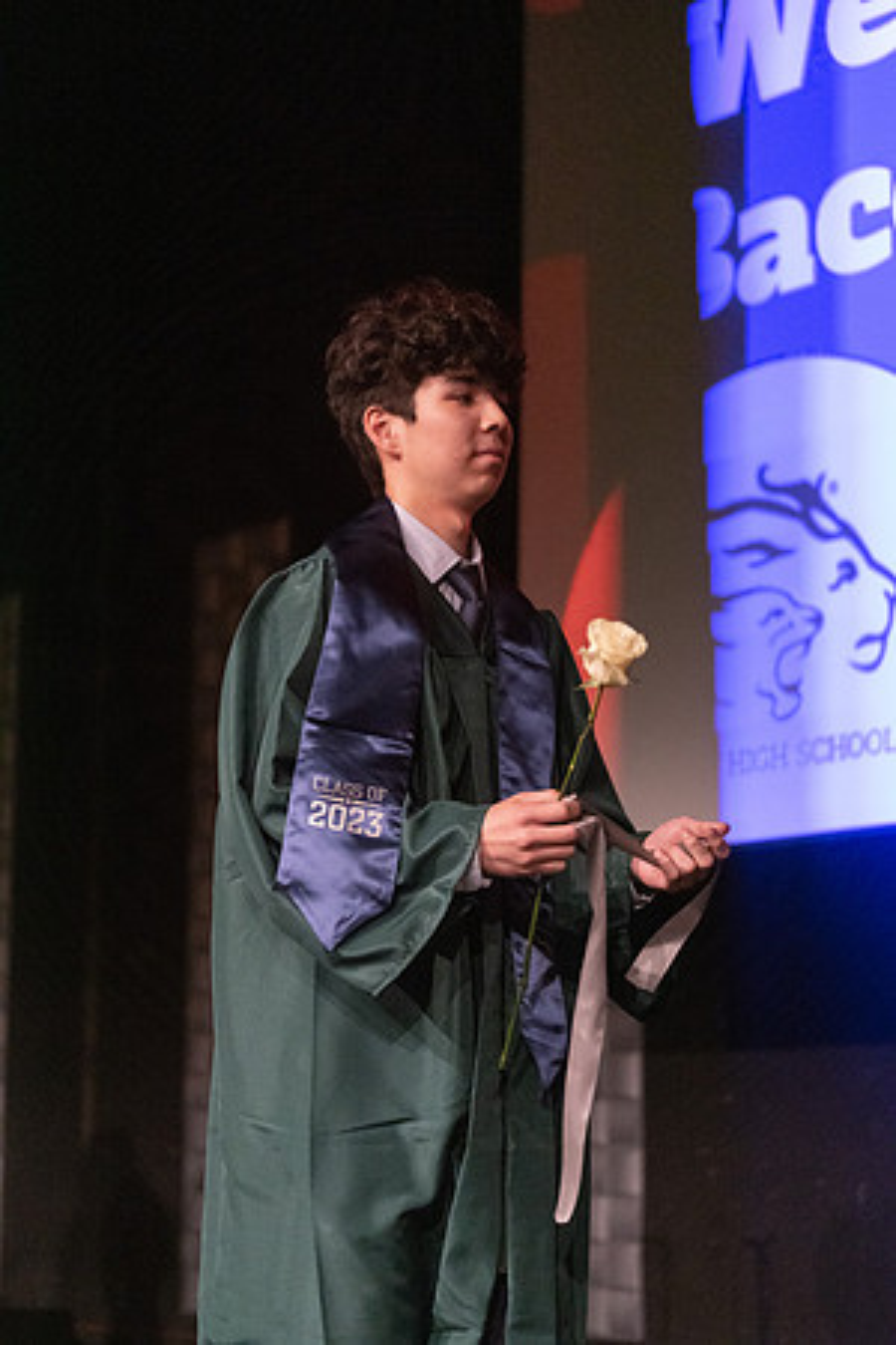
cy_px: 672
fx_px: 2613
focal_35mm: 70
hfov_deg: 19.5
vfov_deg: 28.8
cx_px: 448
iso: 16000
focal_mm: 70
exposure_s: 1/1000
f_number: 2.8
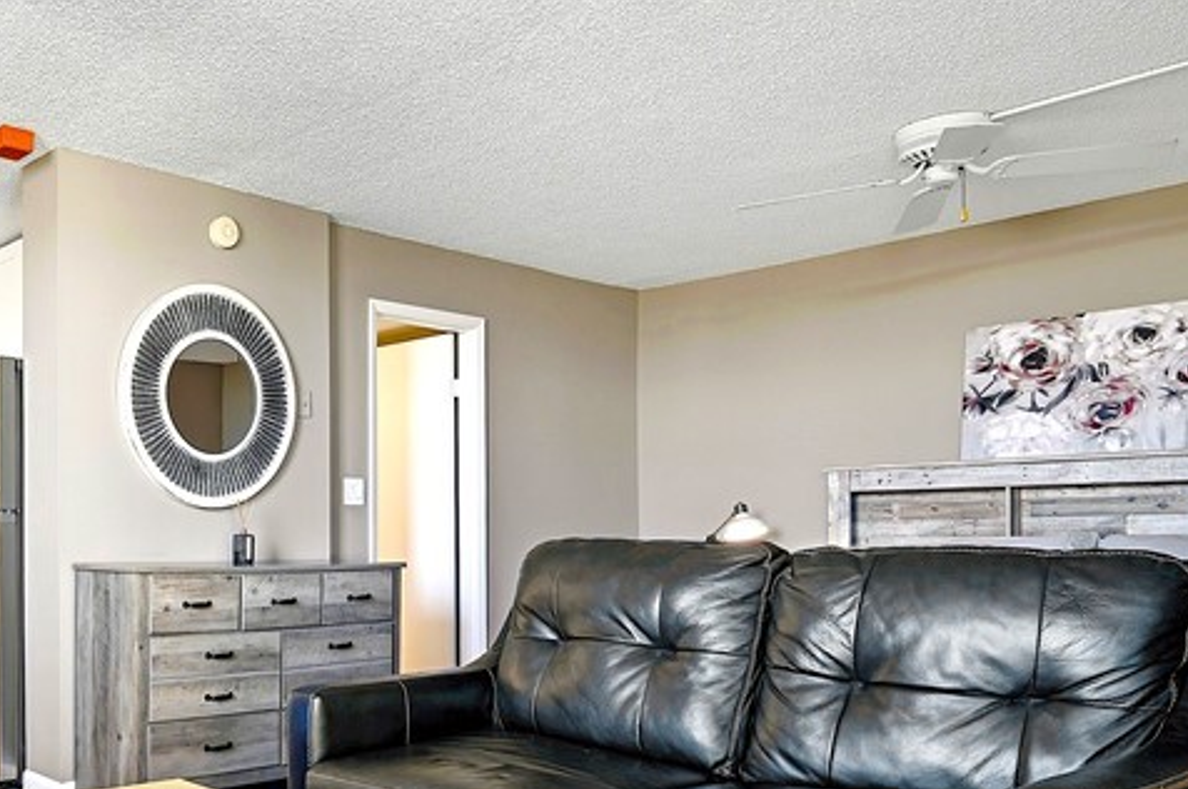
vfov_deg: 40.1
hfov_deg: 52.3
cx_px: 139
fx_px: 1055
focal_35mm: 32
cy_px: 571
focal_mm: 14
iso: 100
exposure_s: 1/50
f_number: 8
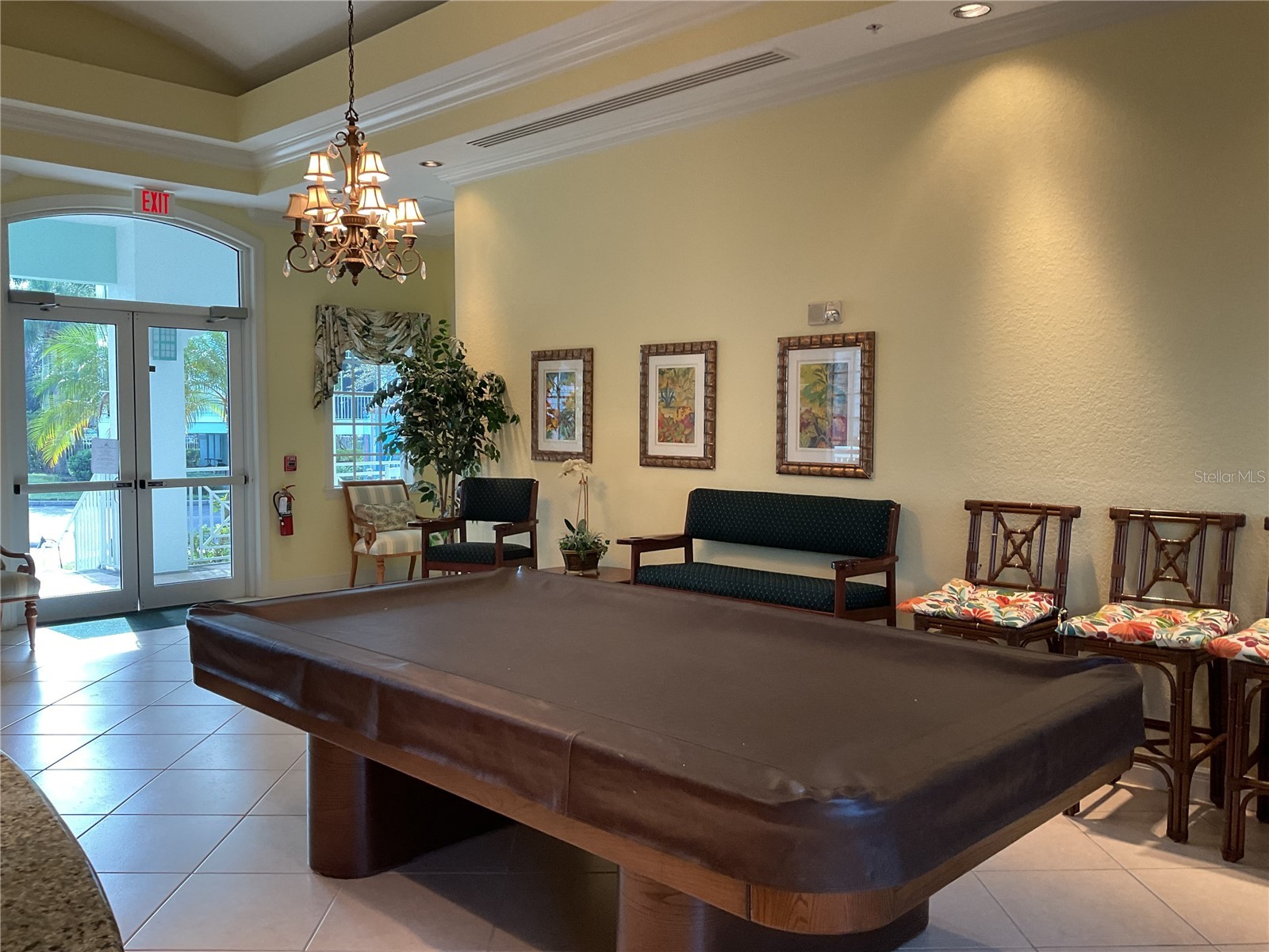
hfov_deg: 61.7
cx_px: 634
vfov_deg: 48.2
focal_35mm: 29
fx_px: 1063
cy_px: 476
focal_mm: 3
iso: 80
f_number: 1.8
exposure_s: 1/60
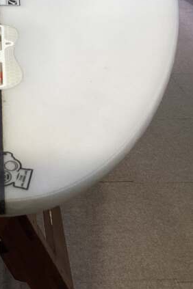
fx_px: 491
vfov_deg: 31.0
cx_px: 1
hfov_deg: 21.5
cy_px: 17
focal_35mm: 61
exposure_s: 1/100
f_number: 2.4
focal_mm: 3.3
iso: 80
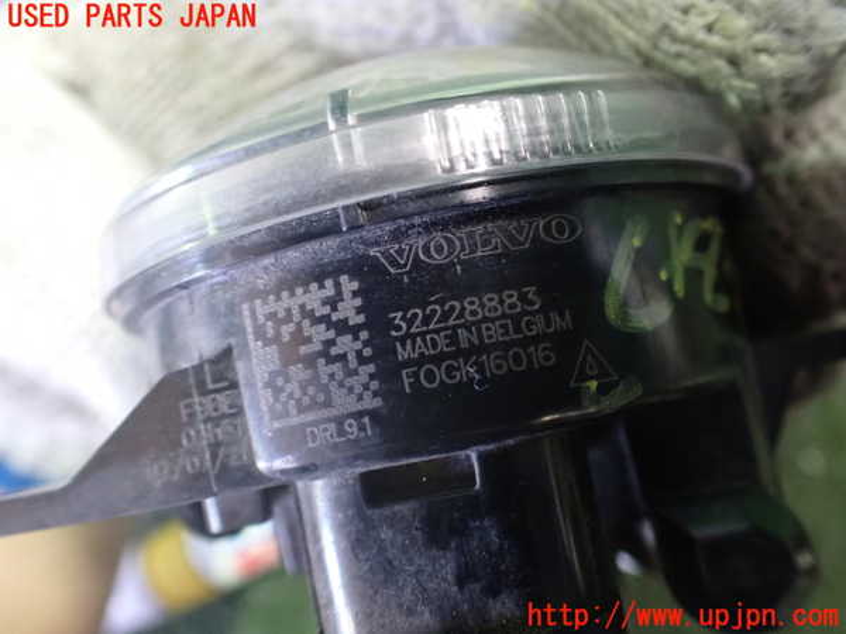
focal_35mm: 30
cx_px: 423
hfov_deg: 60.0
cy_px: 317
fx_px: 733
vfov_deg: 46.8
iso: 1250
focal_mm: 5.4
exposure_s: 1/30
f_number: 2.3
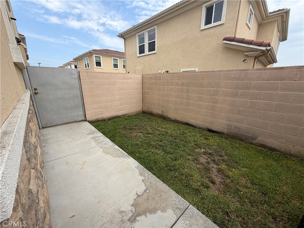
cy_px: 114
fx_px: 123
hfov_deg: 102.1
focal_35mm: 14
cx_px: 152
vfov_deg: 85.7
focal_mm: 2.22
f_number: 2.2
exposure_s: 1/770
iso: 32
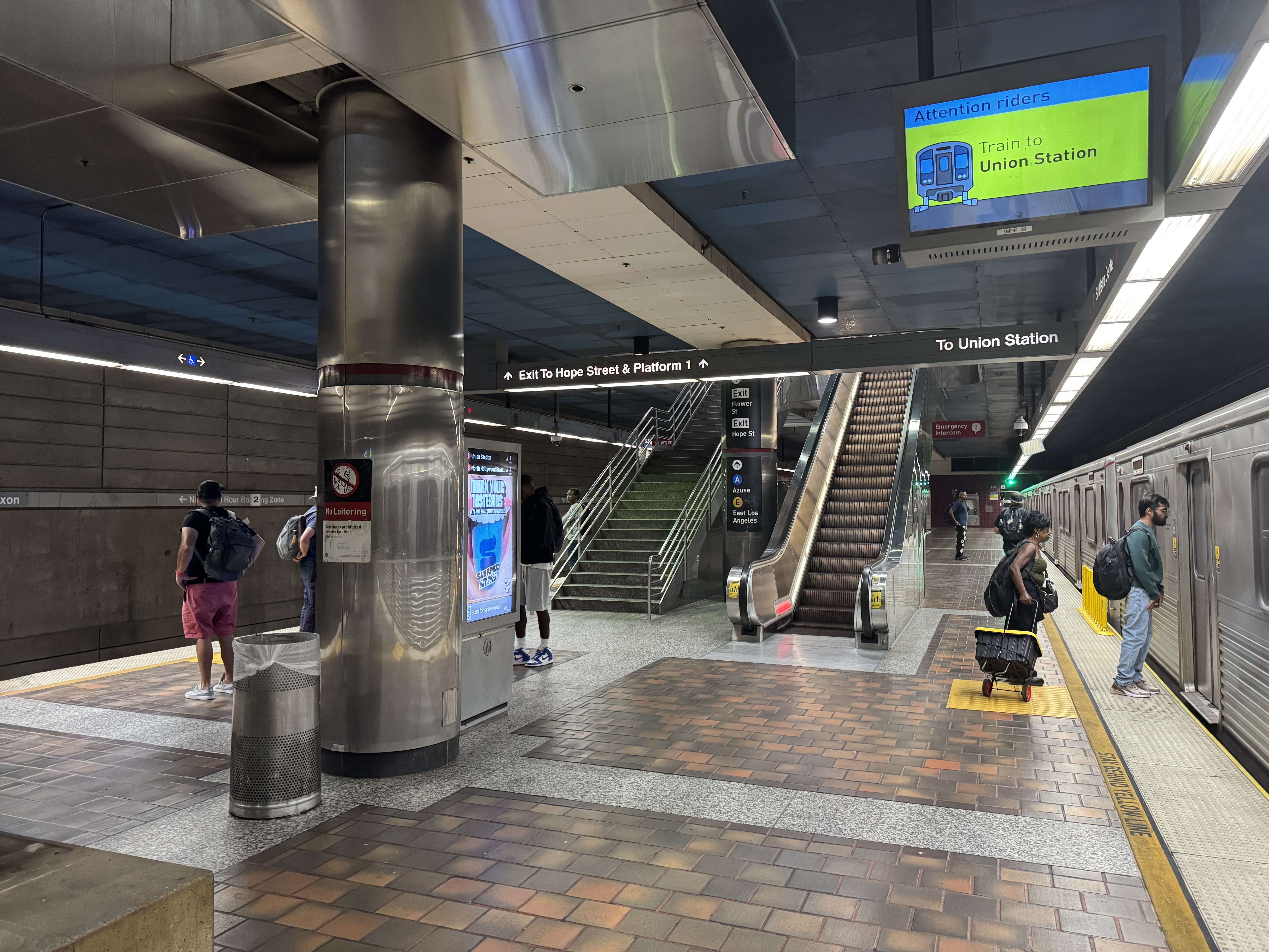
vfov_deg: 56.8
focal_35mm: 24
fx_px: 880
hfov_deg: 71.6
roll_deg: -1.1
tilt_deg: +0.1
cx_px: 634
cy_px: 476
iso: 500
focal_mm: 6.76
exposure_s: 1/60
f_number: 1.78
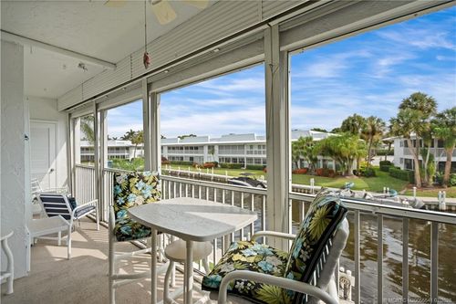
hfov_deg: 96.8
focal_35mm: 16
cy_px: 152
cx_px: 228
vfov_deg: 73.7
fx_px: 203
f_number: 4
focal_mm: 16
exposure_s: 1/2000
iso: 800
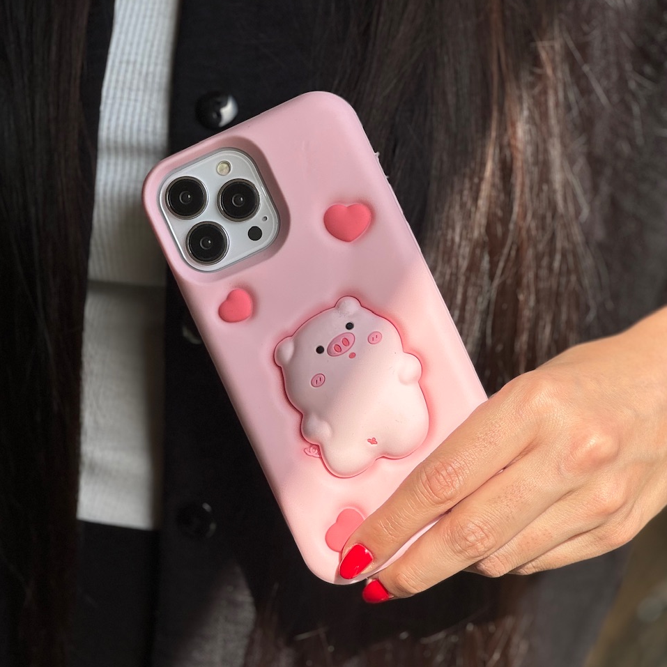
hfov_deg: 19.1
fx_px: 1984
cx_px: 333
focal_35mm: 91
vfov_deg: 19.1
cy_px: 336
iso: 25
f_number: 2.8
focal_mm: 9
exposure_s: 1/1014
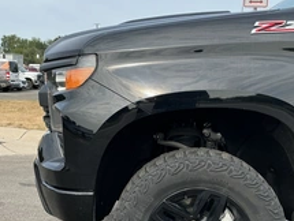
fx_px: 442
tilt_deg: -10.9
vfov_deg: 27.7
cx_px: 130
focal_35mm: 52
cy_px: 165
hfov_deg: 36.7
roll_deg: +0.0
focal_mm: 3
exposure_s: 1/770
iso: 25
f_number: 1.8
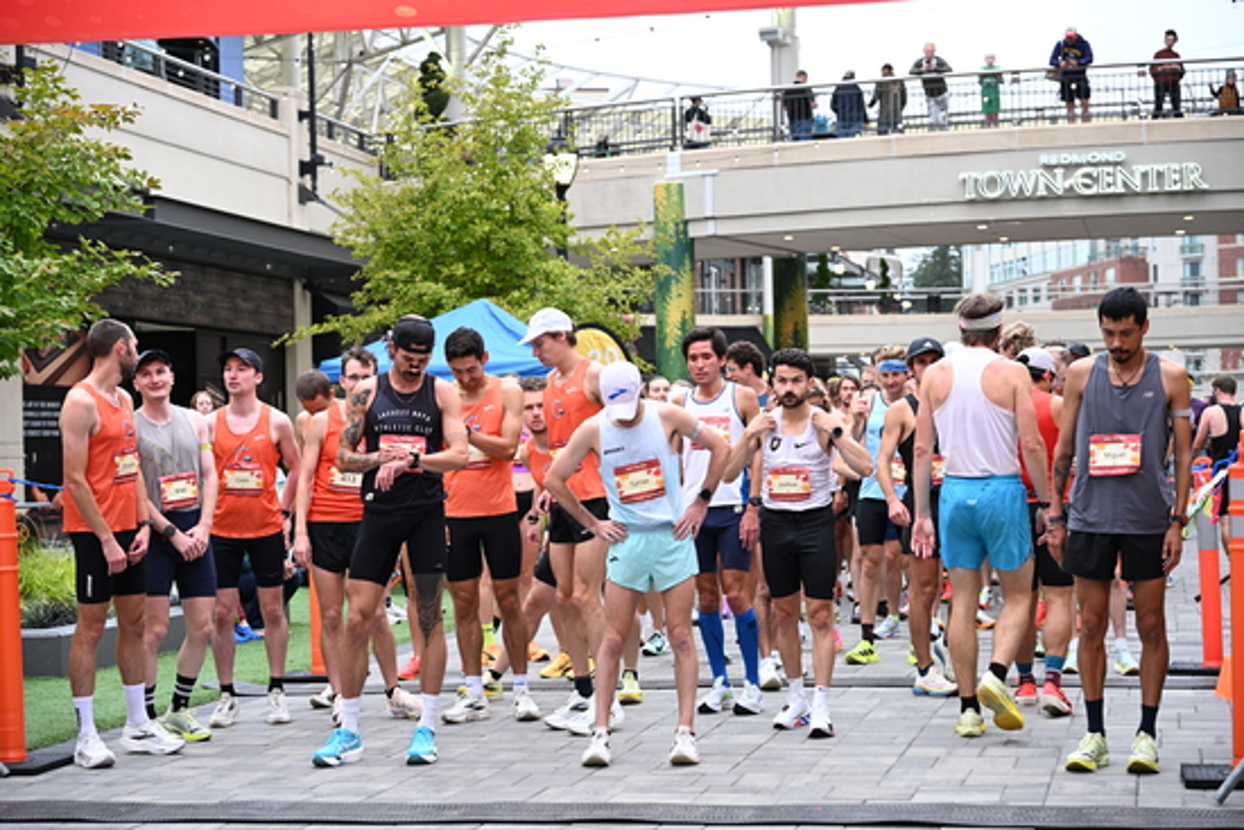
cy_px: 415
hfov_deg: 32.4
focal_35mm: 62
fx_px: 2143
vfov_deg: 21.9
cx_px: 622
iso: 2000
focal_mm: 62
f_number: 4
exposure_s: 1/640
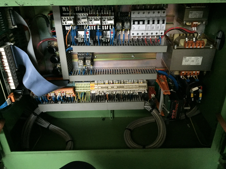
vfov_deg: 46.8
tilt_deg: -27.9
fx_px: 196
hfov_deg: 60.0
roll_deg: +0.3
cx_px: 114
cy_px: 87
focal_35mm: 30
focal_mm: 4.15
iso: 320
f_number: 2.2
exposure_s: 1/15
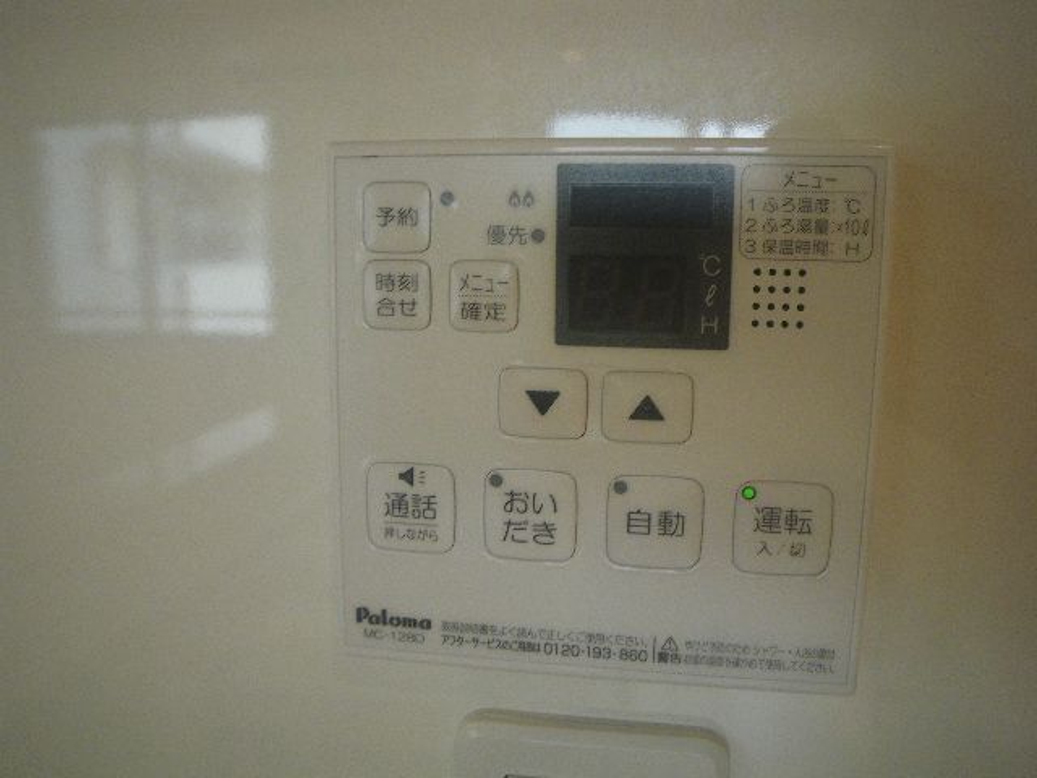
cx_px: 518
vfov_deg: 49.7
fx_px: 839
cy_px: 389
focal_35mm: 28
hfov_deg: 63.4
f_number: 3.5
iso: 160
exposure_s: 1/50
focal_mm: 5
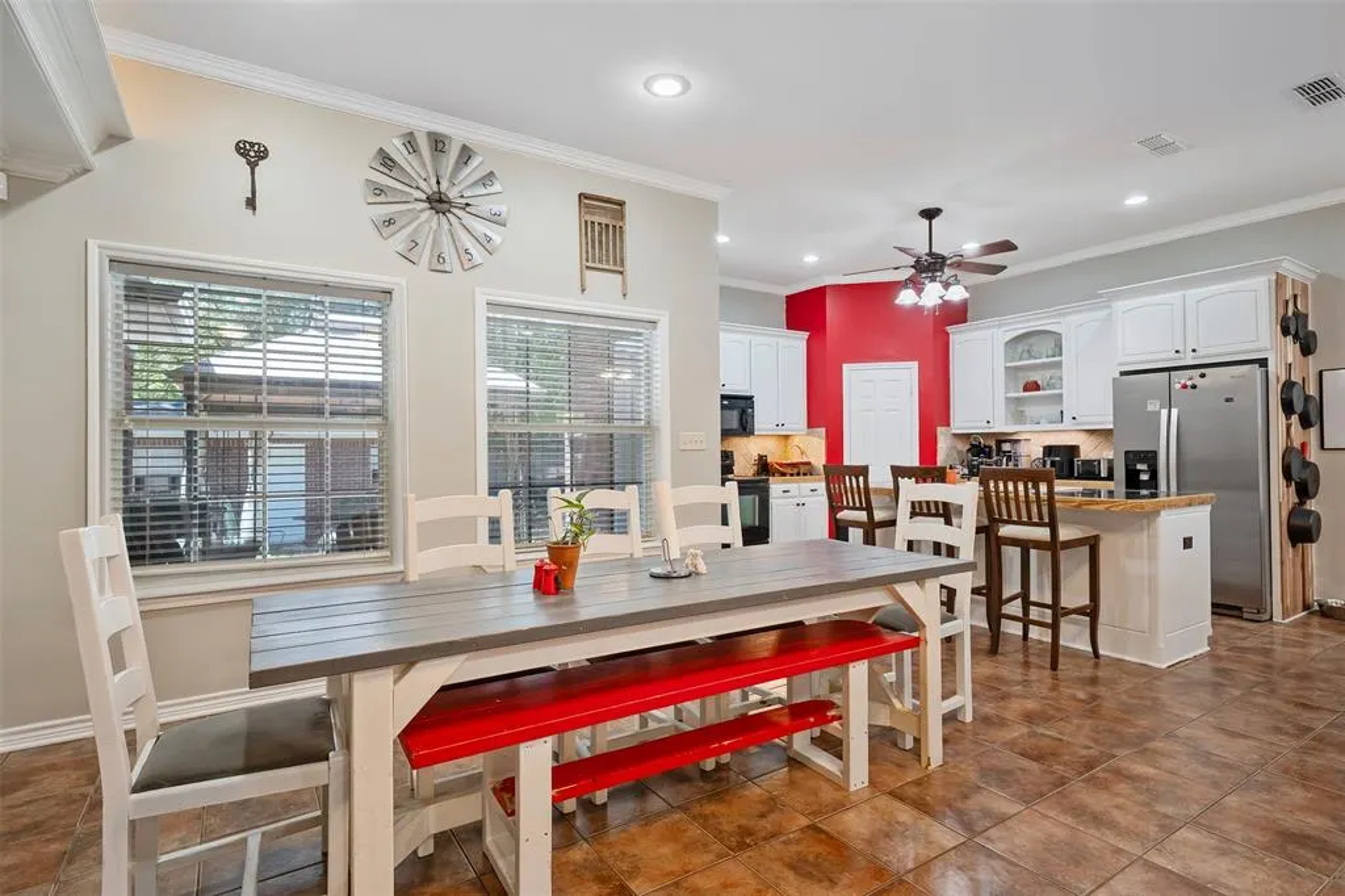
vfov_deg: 67.3
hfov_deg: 90.0
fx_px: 672
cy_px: 448
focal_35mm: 18
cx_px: 672
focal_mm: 18
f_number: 8
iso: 800
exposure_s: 1/13
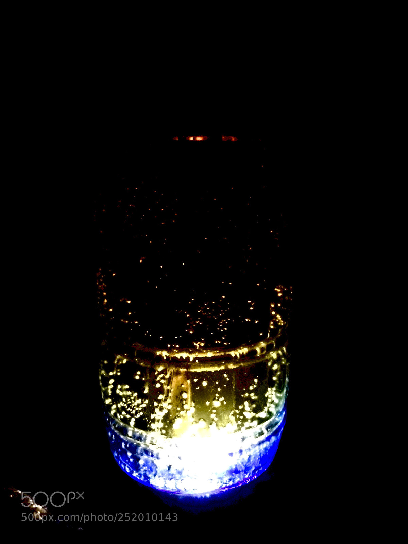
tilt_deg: -17.3
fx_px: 456
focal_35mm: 29
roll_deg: +0.5
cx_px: 204
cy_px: 272
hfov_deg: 48.2
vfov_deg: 61.7
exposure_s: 1/15
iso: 2000
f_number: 2.2
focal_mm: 4.15
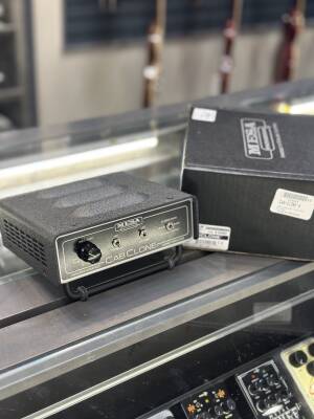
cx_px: 157
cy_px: 210
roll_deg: -4.6
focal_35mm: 48
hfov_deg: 30.3
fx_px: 581
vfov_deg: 39.7
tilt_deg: -28.2
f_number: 1.78
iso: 160
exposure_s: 1/120
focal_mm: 6.86
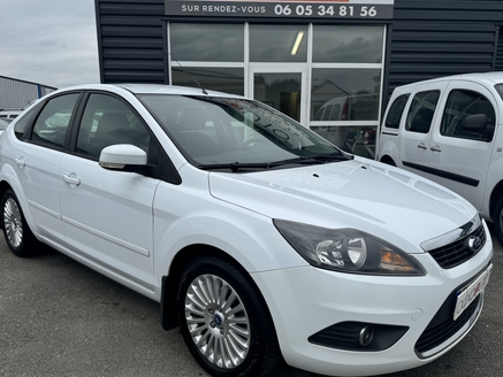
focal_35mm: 28
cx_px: 246
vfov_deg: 49.7
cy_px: 206
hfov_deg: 63.4
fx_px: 407
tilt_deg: -11.6
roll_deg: +0.3
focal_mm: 6.76
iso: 80
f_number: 1.78
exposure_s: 1/2506
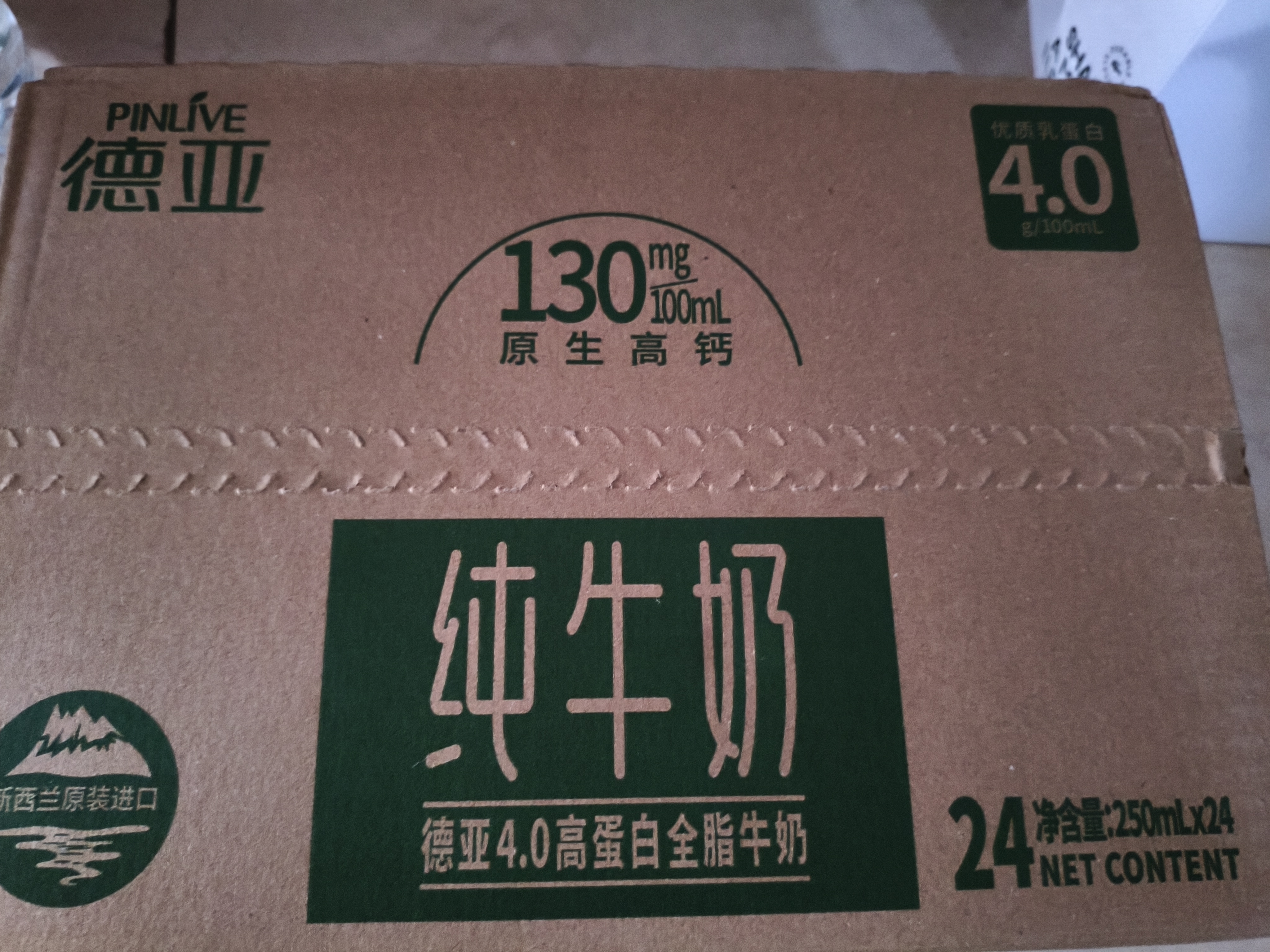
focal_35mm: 26
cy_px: 476
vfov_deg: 53.1
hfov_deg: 67.3
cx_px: 635
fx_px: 954
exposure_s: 1/8.33
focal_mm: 4.94
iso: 3200
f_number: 1.5
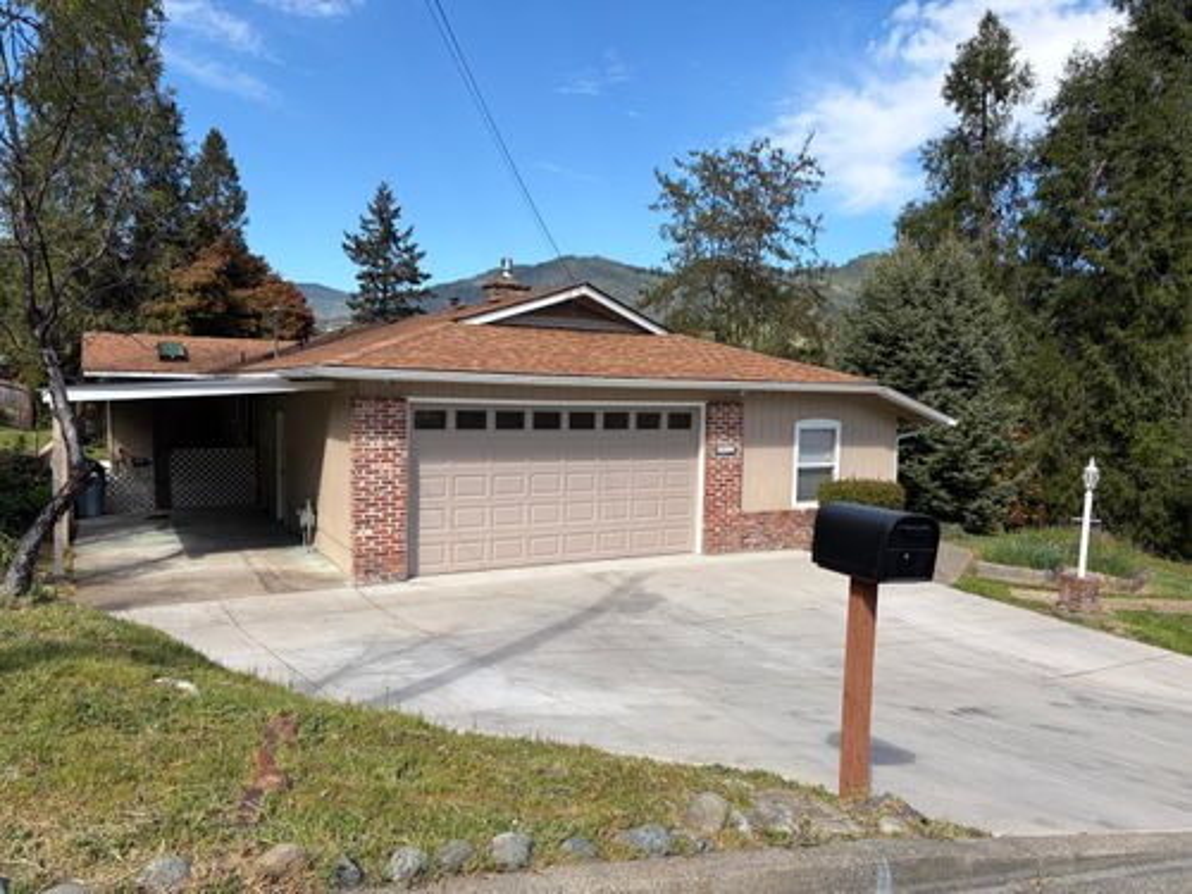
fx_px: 895
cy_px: 447
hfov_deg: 67.3
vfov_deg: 53.1
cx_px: 596
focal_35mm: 26
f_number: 1.6
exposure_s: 1/2364
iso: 50
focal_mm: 5.96
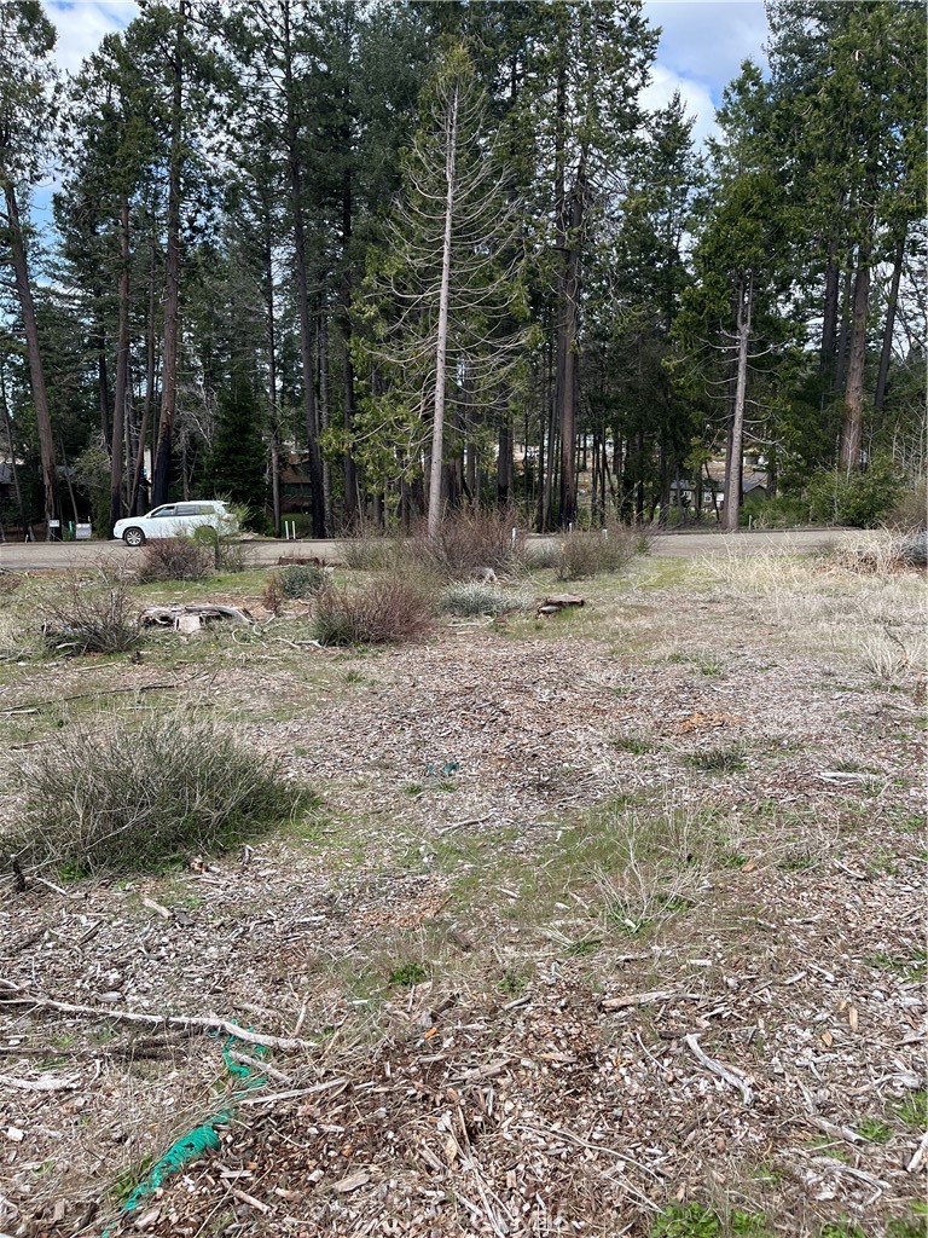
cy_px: 619
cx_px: 464
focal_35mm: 26
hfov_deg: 53.1
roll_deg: -0.5
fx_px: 929
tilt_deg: -8.7
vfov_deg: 67.3
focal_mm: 5.1
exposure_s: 1/1238
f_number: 1.6
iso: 50
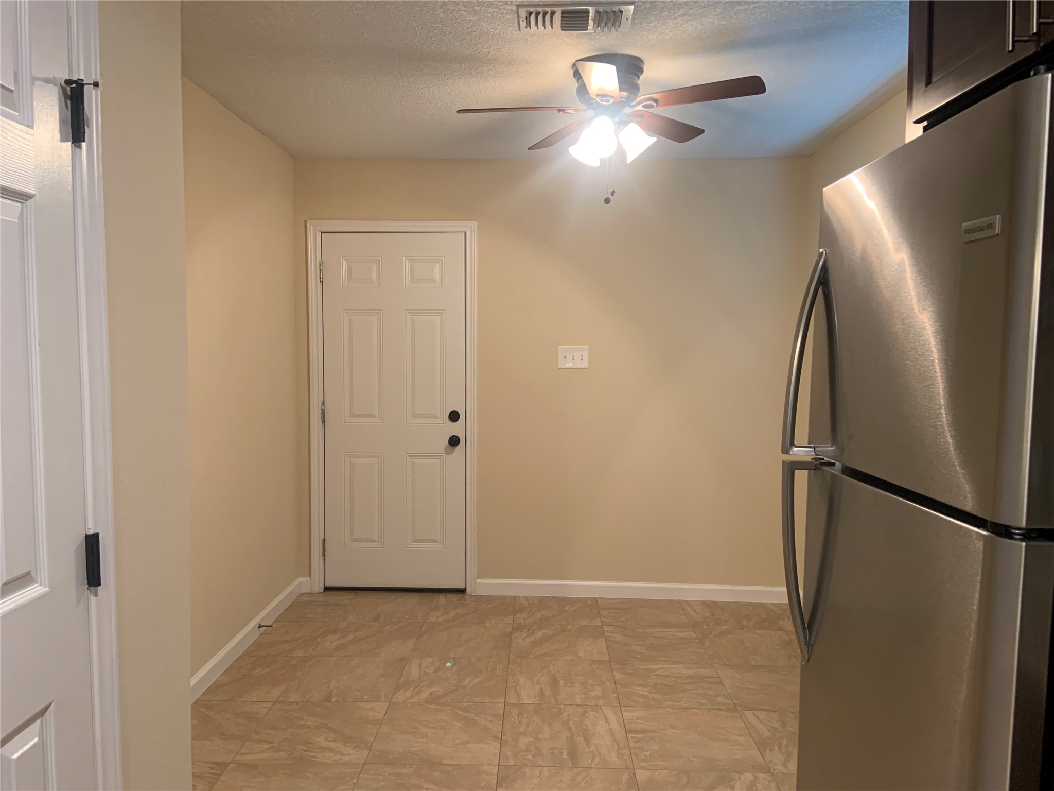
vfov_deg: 53.1
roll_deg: +2.2
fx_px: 792
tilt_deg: -5.1
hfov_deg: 67.3
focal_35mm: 26
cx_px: 527
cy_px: 396
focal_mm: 4.25
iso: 160
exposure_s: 1/60
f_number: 1.8
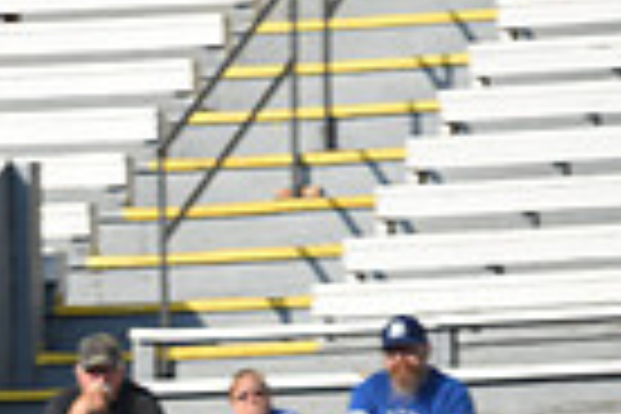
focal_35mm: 838
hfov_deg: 2.5
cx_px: -27
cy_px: 839
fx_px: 14454
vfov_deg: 1.6
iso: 320
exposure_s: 1/4000
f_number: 2.8
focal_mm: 200
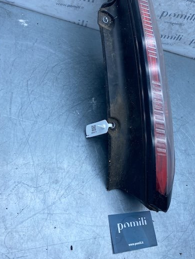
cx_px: 116
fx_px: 240
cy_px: 102
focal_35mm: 32
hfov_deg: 44.0
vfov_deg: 56.3
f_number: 1.8
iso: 32
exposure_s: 1/799
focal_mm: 4.25
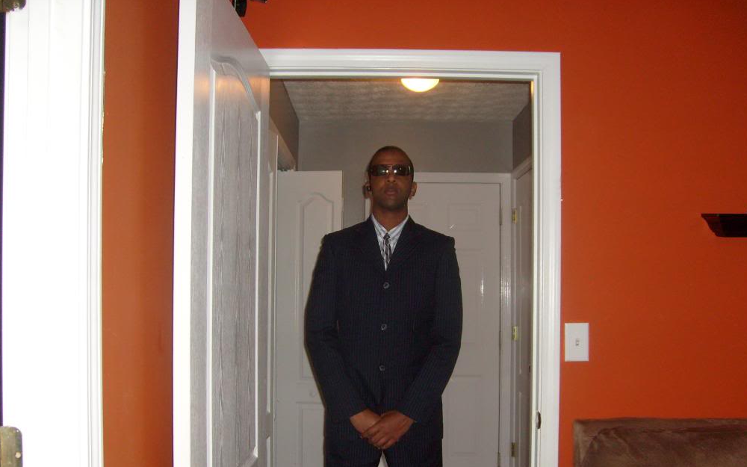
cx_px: 374
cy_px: 284
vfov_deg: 33.5
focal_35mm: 38
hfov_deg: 51.5
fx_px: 774
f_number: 2.8
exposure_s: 1/45
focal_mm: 5.8
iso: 100
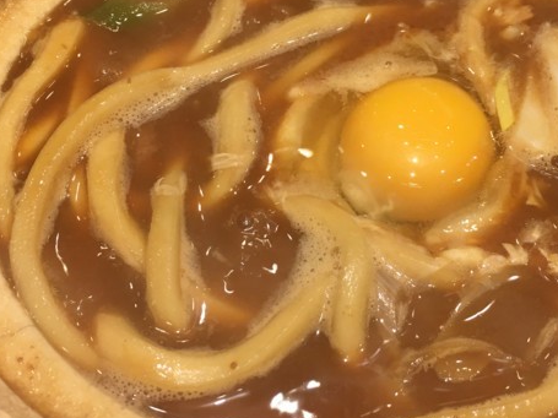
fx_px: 822
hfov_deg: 37.5
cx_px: 299
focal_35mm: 51
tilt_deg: -55.9
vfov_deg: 28.5
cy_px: 185
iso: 25
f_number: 2.2
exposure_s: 1/30
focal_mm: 4.15
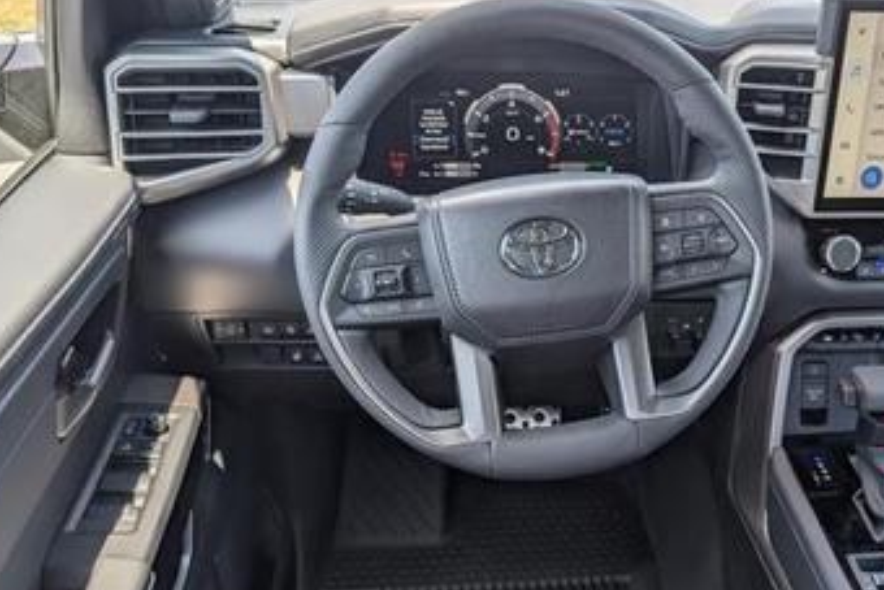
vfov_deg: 35.2
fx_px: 909
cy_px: 439
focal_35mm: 37
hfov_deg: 51.1
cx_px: 575
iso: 35
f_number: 1.68
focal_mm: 6.9
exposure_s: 1/200
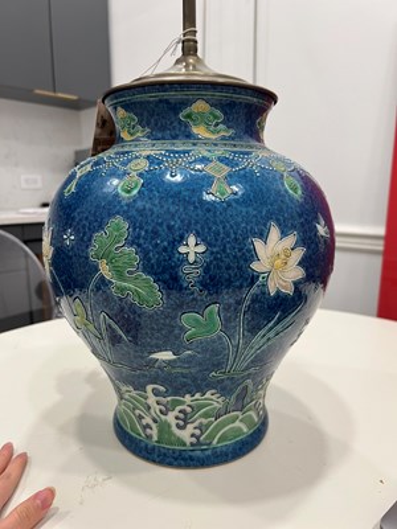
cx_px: 198
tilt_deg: -7.8
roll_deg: -0.5
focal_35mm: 26
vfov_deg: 67.3
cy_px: 264
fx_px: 398
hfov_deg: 53.1
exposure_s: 1/60
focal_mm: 5.7
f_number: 1.5
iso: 80
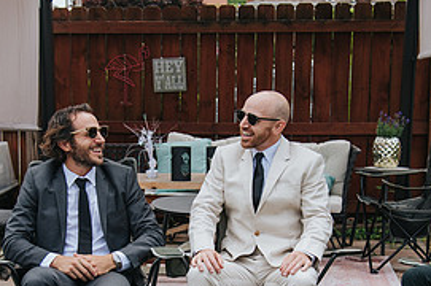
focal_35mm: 81
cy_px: 220
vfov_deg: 16.7
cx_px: 174
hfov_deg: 25.0
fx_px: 969
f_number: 4
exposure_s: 1/500
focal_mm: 35
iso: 100
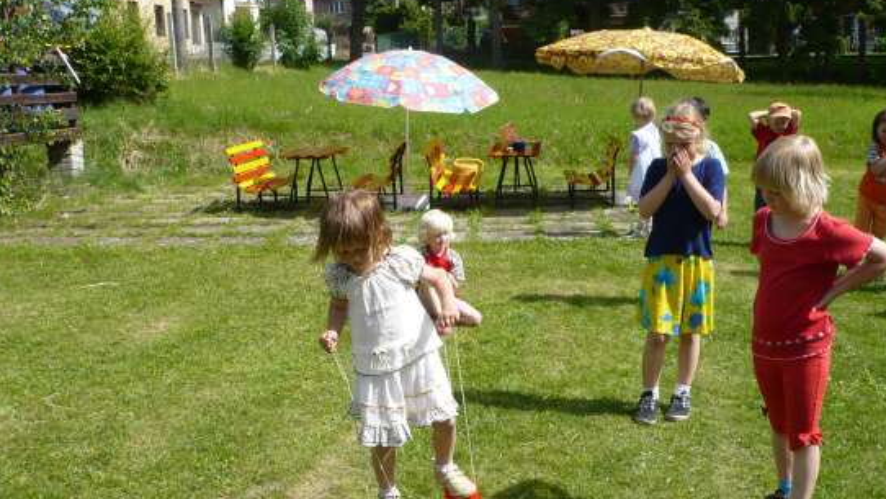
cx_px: 430
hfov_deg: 45.5
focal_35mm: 45
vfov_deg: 26.2
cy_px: 368
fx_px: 1057
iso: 100
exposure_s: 1/1000
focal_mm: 5.8
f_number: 2.8
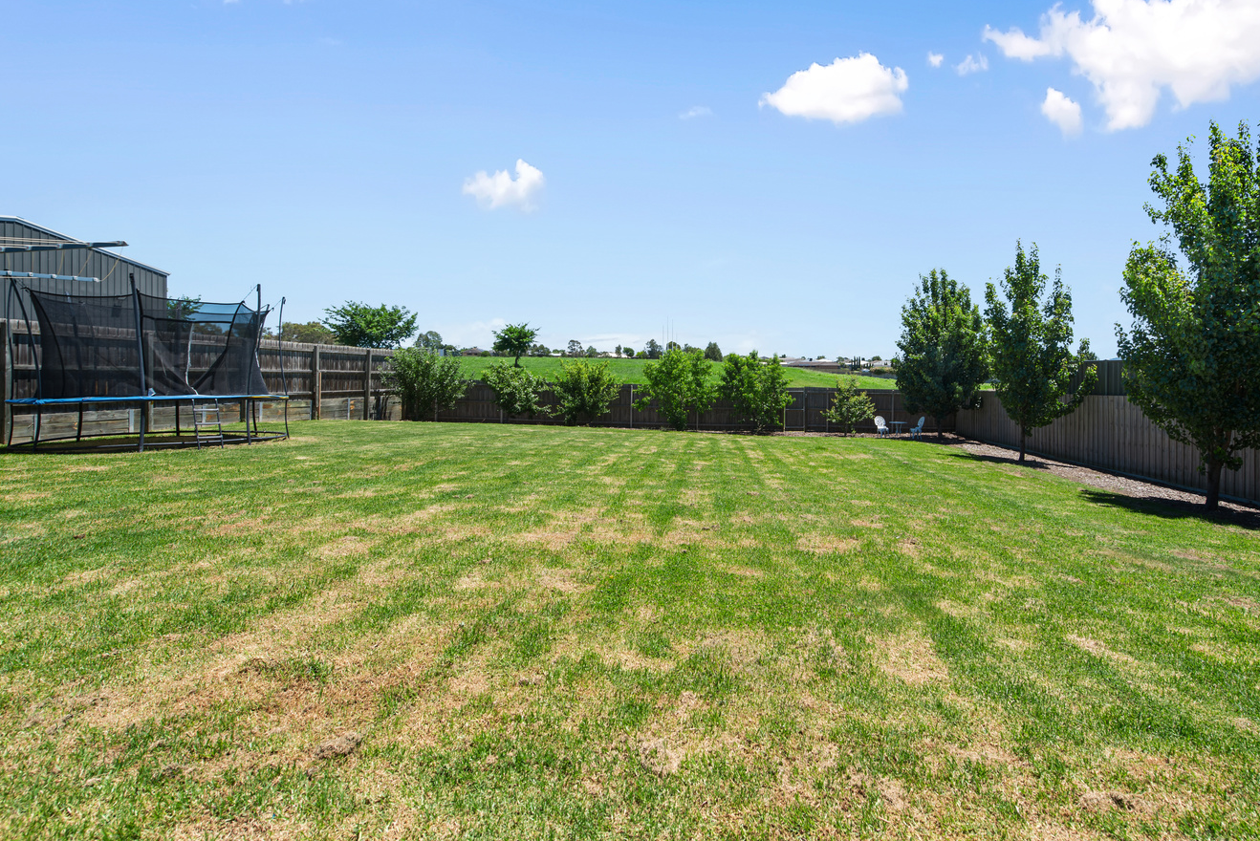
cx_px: 734
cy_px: 374
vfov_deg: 70.3
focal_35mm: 17
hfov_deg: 92.4
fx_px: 595
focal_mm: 14
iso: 125
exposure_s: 1/160
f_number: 8
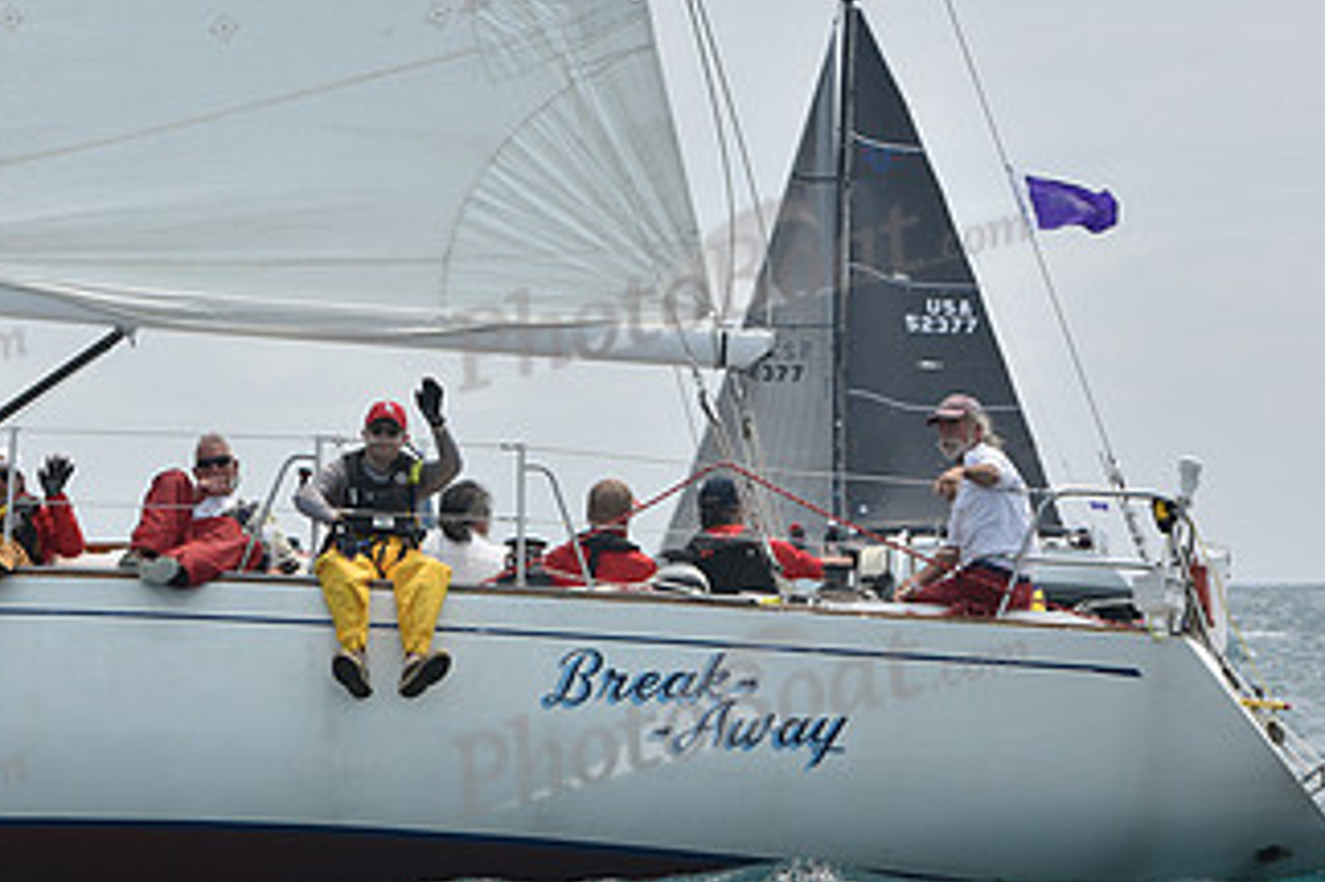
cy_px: 556
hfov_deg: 11.6
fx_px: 6474
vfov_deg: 7.8
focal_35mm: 176
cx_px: 242
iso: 250
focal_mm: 98
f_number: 11
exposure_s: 1/800
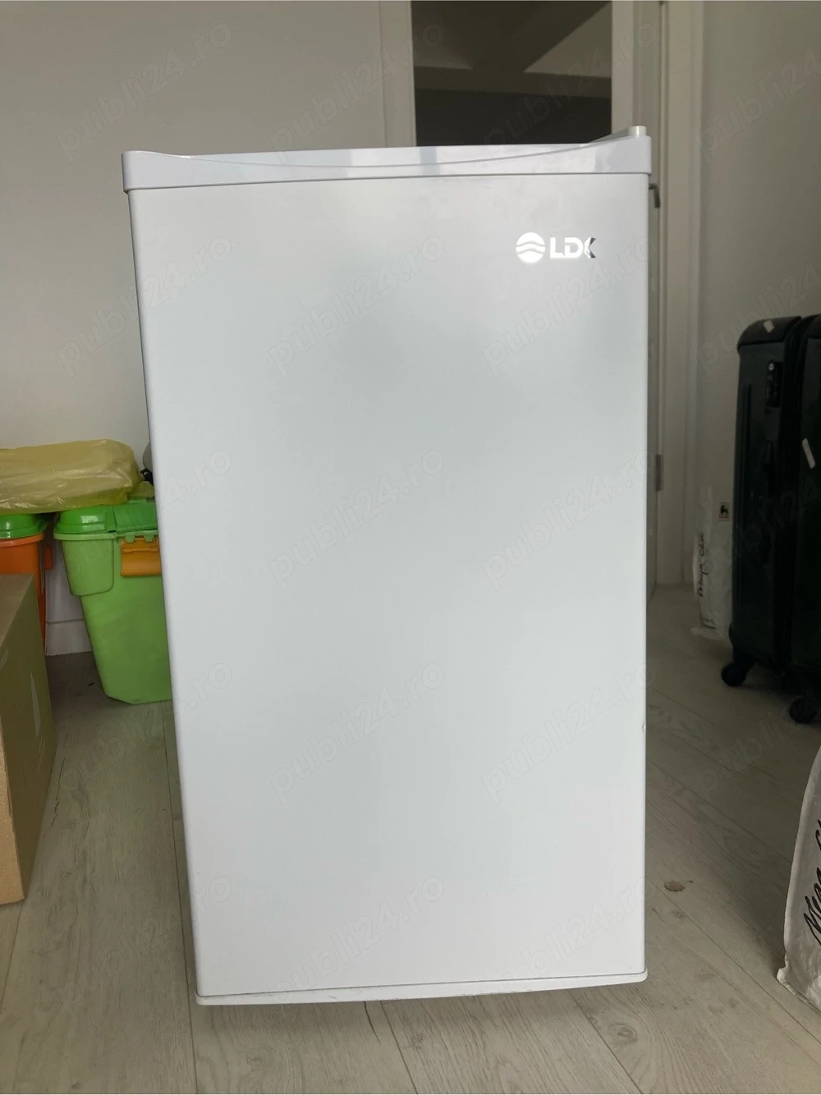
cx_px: 410
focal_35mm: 28
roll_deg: +2.5
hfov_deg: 49.7
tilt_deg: -9.3
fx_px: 886
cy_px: 548
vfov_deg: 63.5
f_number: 1.8
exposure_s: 1/193
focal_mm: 3.99
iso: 20
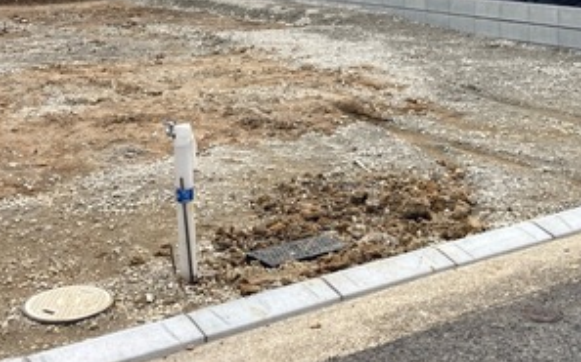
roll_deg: -0.3
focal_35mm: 64
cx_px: 335
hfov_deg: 32.0
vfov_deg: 20.0
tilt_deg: -7.6
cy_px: 55
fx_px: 1012
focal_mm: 3.99
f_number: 1.8
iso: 20
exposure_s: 1/1499
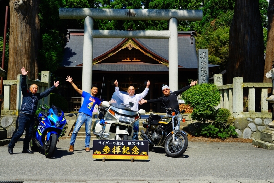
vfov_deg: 28.7
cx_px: 137
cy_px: 92
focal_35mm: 47
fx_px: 358
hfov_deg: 41.9
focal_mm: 47
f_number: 11
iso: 100
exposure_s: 1/160
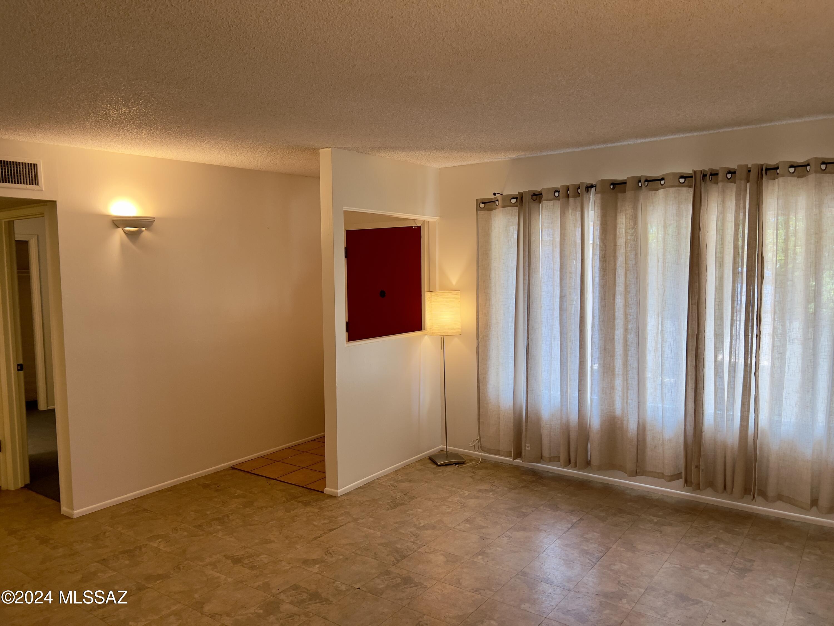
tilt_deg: -5.0
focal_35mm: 26
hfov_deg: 67.3
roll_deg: +0.4
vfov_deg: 53.1
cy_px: 313
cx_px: 417
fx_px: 626
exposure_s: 1/60
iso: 80
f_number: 1.5
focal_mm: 5.7
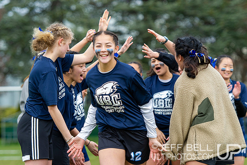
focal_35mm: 202
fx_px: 1383
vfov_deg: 6.8
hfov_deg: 10.2
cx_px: 124
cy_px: 74
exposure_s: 1/1250
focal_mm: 125
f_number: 2.8
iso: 400
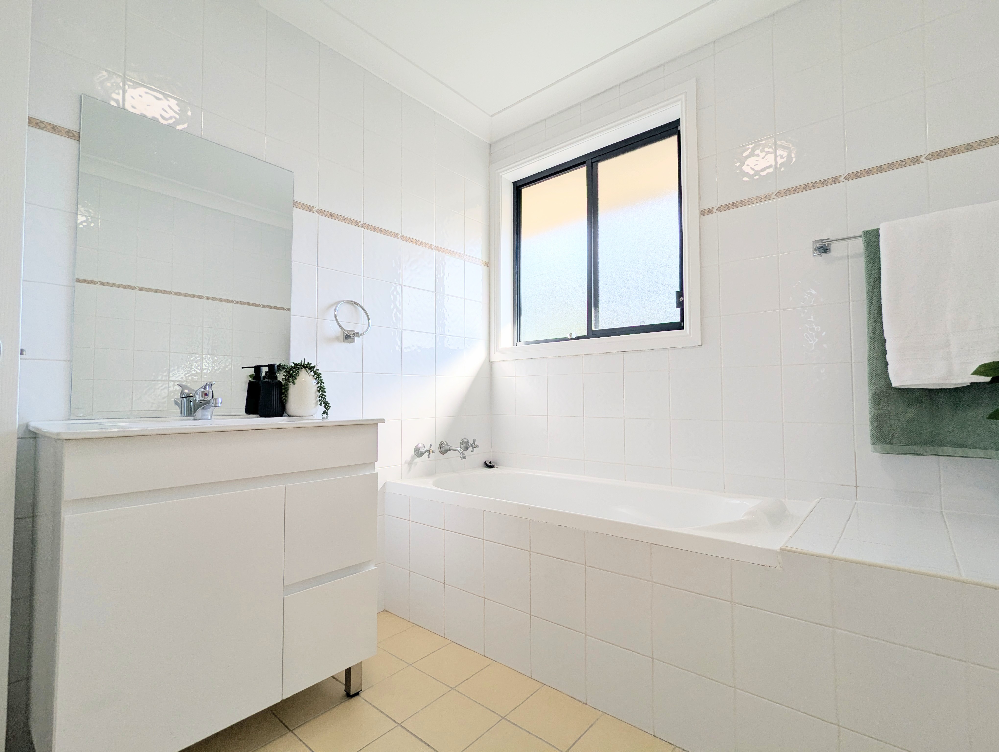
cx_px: 500
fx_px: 462
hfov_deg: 94.4
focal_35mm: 16
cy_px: 376
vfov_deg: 78.2
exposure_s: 1/531
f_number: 2.2
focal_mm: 2.35
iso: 57
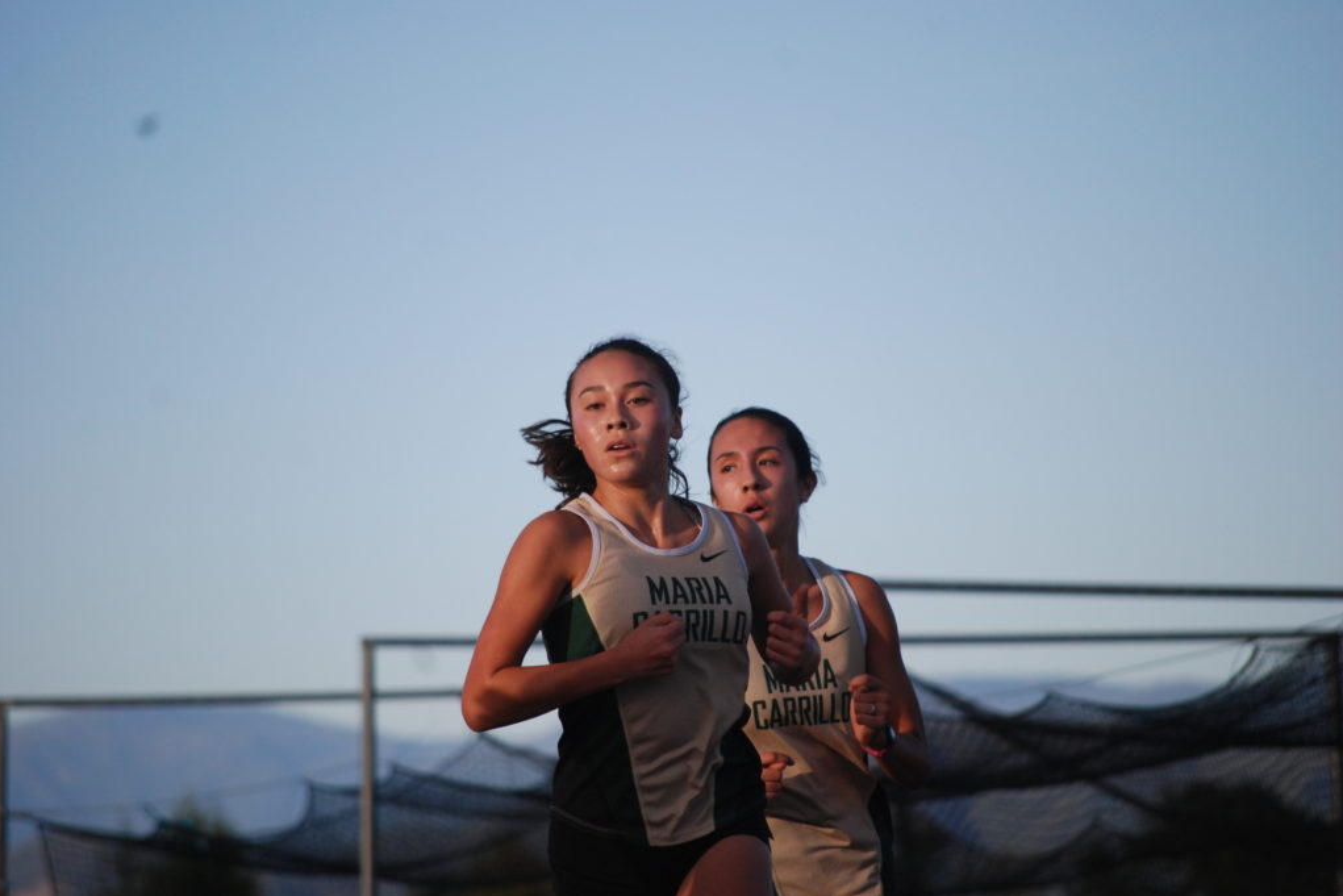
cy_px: 449
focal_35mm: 286
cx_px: 671
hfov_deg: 7.2
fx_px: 10670
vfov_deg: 4.8
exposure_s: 1/1250
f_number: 5.6
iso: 400
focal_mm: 190
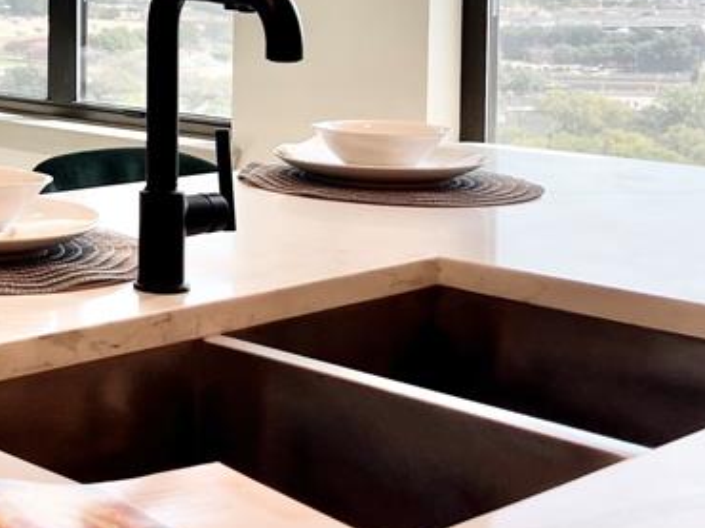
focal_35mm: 72
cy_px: 6
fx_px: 1465
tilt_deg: -2.4
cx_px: -130
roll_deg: -0.5
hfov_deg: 24.6
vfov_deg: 19.8
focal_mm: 5.1
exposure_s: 1/596
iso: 32
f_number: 1.6
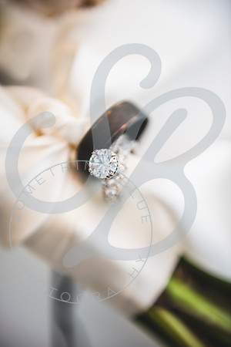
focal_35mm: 56
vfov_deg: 35.6
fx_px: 539
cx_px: 116
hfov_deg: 24.2
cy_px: 174
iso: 100
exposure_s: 1/250
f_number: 2.8
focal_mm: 56
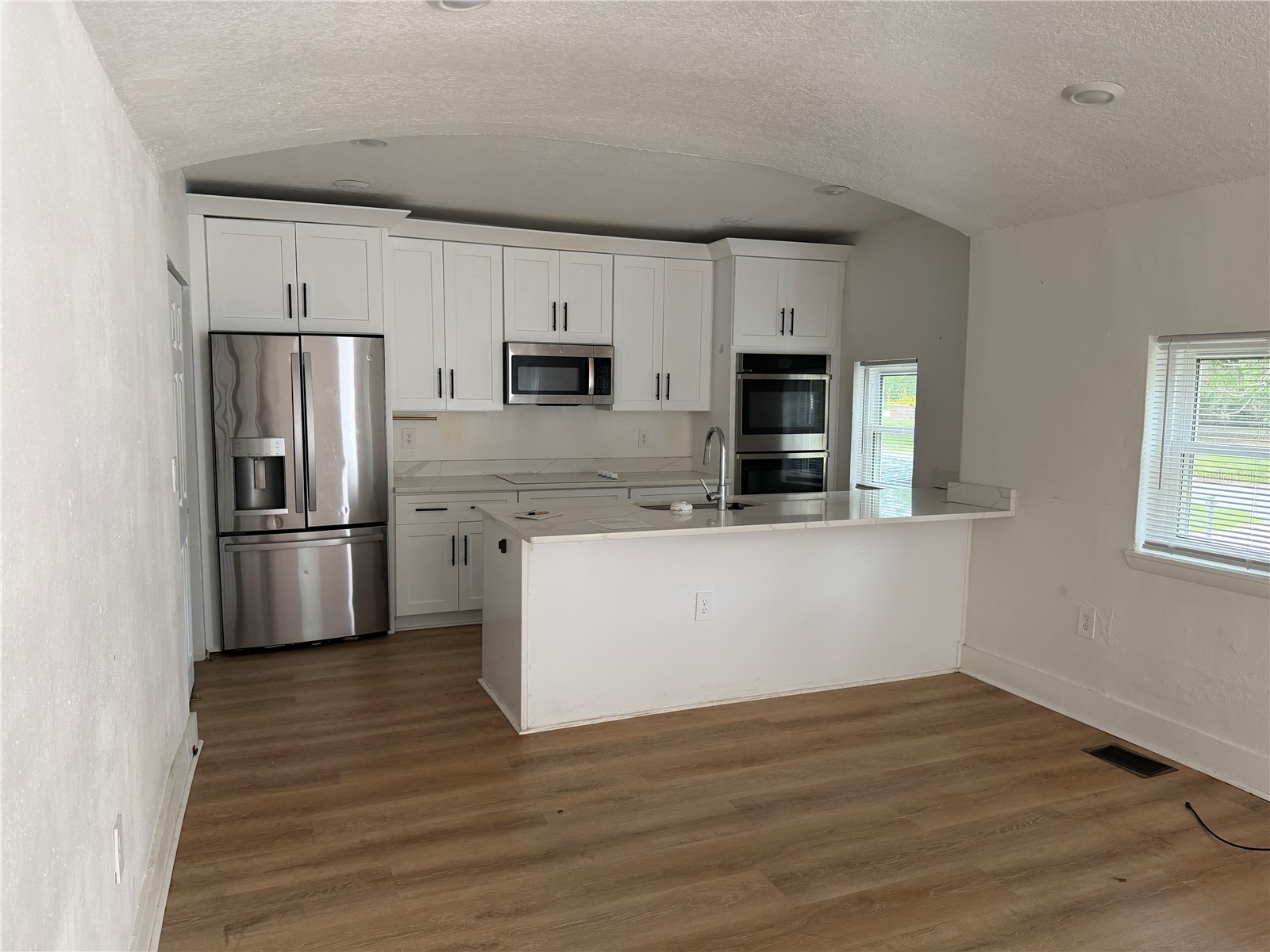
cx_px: 635
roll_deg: -0.3
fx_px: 881
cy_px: 476
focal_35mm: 24
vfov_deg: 56.8
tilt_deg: -4.9
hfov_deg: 71.6
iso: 200
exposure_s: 1/69
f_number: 1.78
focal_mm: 6.76
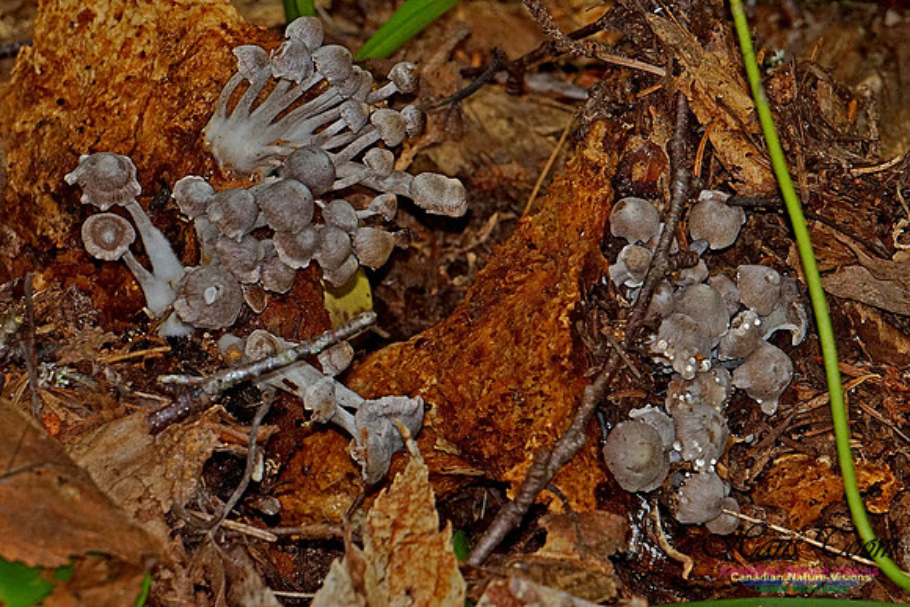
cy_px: 304
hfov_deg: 6.5
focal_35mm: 315
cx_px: 455
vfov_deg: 4.4
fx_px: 7964
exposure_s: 1/60
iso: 1000
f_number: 13
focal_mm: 210
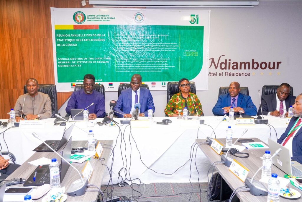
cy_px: 101
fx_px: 277
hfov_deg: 57.2
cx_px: 151
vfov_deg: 40.0
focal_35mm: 33
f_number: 8
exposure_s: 1/60
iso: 1250
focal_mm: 33
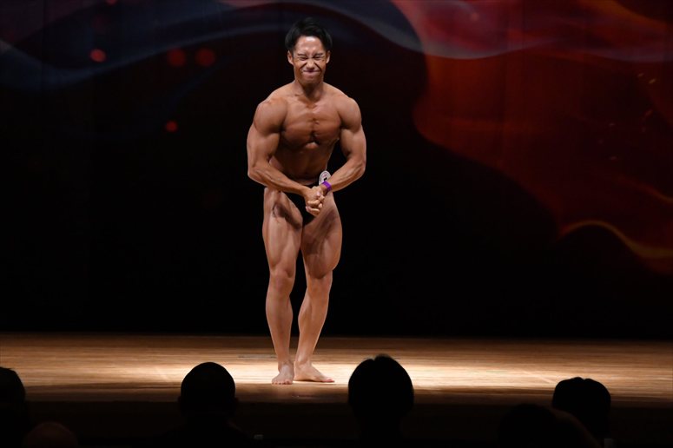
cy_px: 224
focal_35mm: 240
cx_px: 336
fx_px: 4485
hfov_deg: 8.6
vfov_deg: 5.7
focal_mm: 160
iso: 4000
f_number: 5.6
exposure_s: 1/400
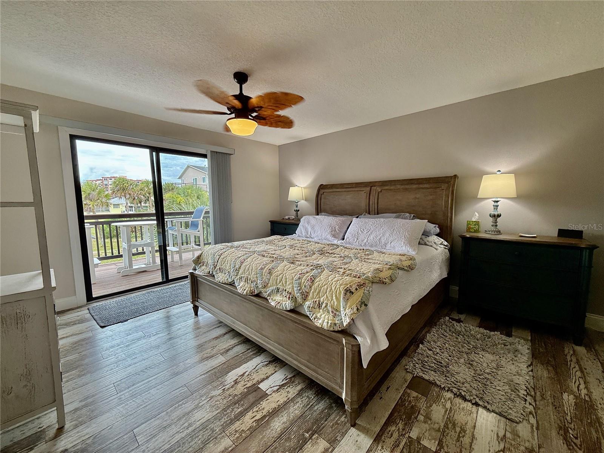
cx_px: 302
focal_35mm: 14
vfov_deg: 85.7
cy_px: 226
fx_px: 244
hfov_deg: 102.1
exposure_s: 1/120
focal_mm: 2.22
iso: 100
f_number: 2.2
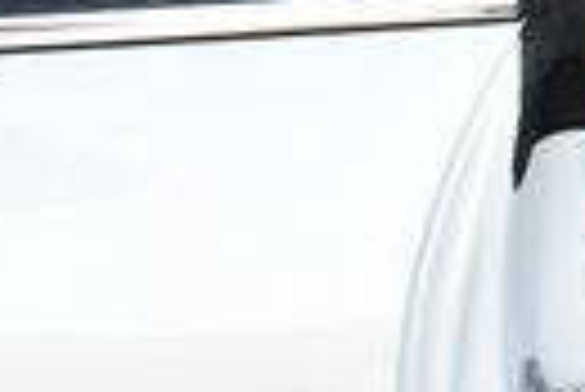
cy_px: -135
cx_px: 1012
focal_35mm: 177
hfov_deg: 10.9
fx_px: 2879
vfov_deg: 7.7
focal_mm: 18
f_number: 5
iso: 400
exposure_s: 1/250
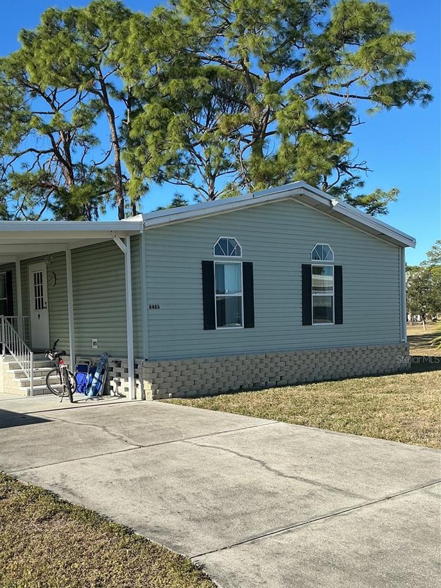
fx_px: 645
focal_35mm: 38
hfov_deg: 37.4
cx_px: 153
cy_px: 359
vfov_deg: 48.6
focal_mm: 3
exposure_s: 1/1451
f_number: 1.8
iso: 25
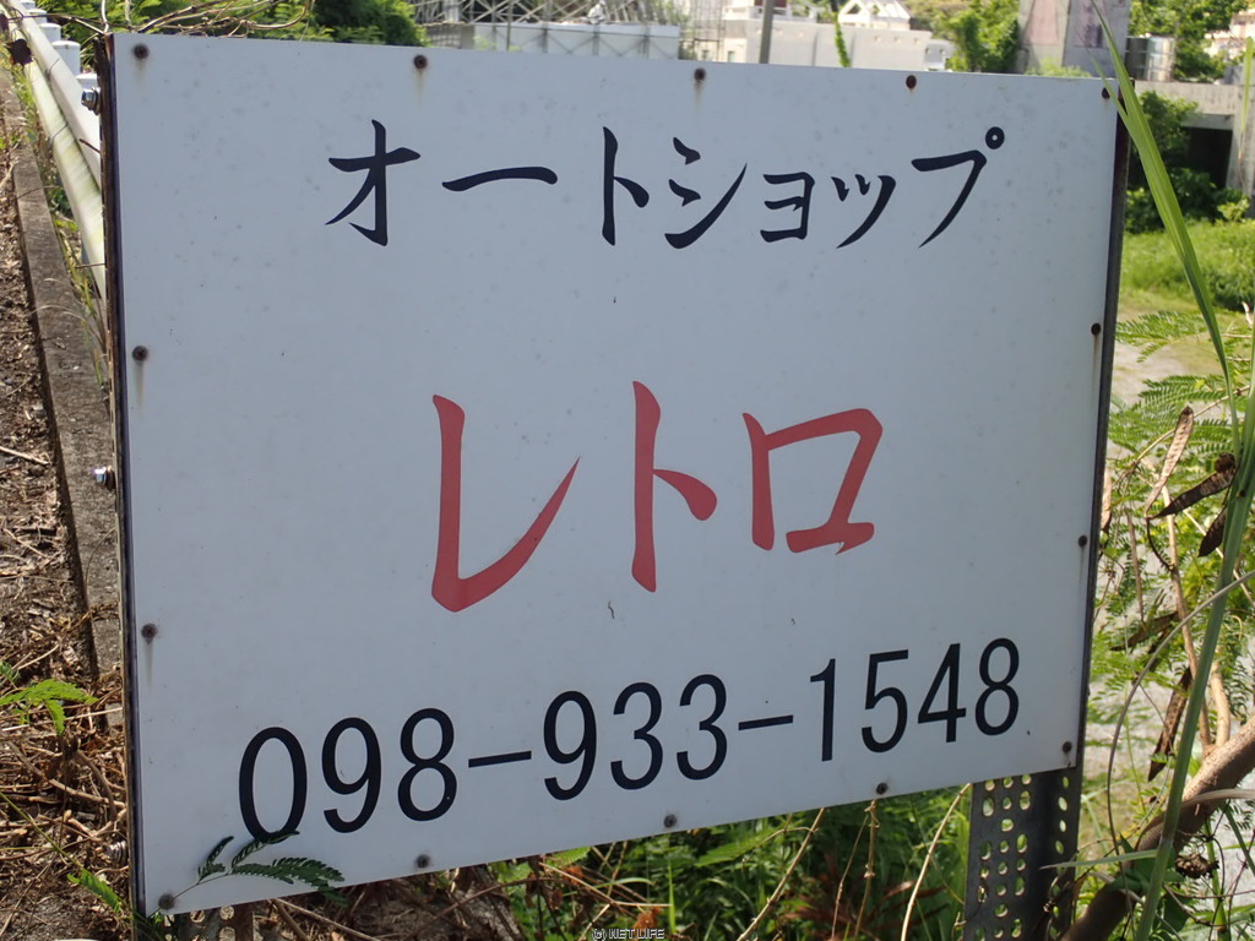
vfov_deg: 31.5
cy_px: 470
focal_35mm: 46
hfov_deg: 41.2
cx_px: 628
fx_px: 1668
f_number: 4.5
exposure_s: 1/250
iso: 100
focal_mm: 8.41
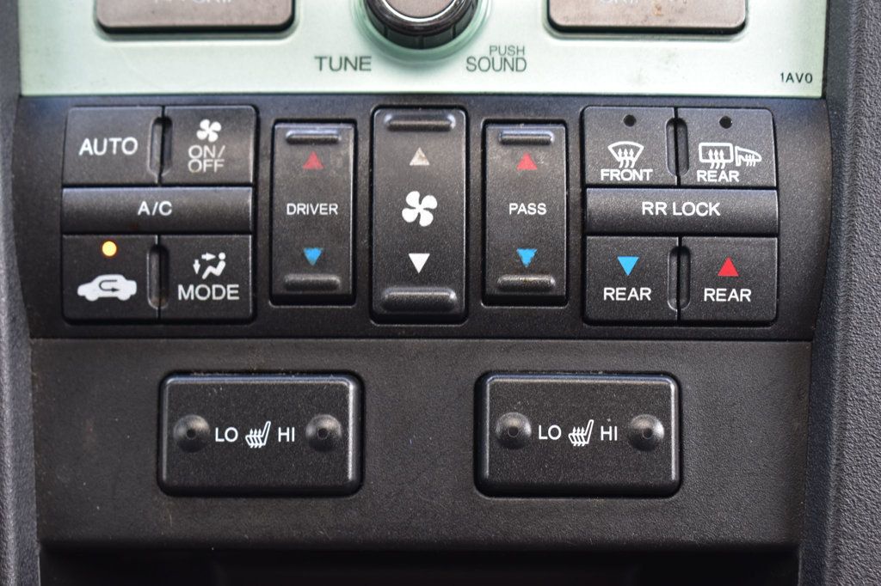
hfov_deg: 29.9
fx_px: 1651
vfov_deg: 20.1
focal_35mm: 68
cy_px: 293
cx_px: 440
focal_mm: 45
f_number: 7.1
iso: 400
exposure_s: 1/25
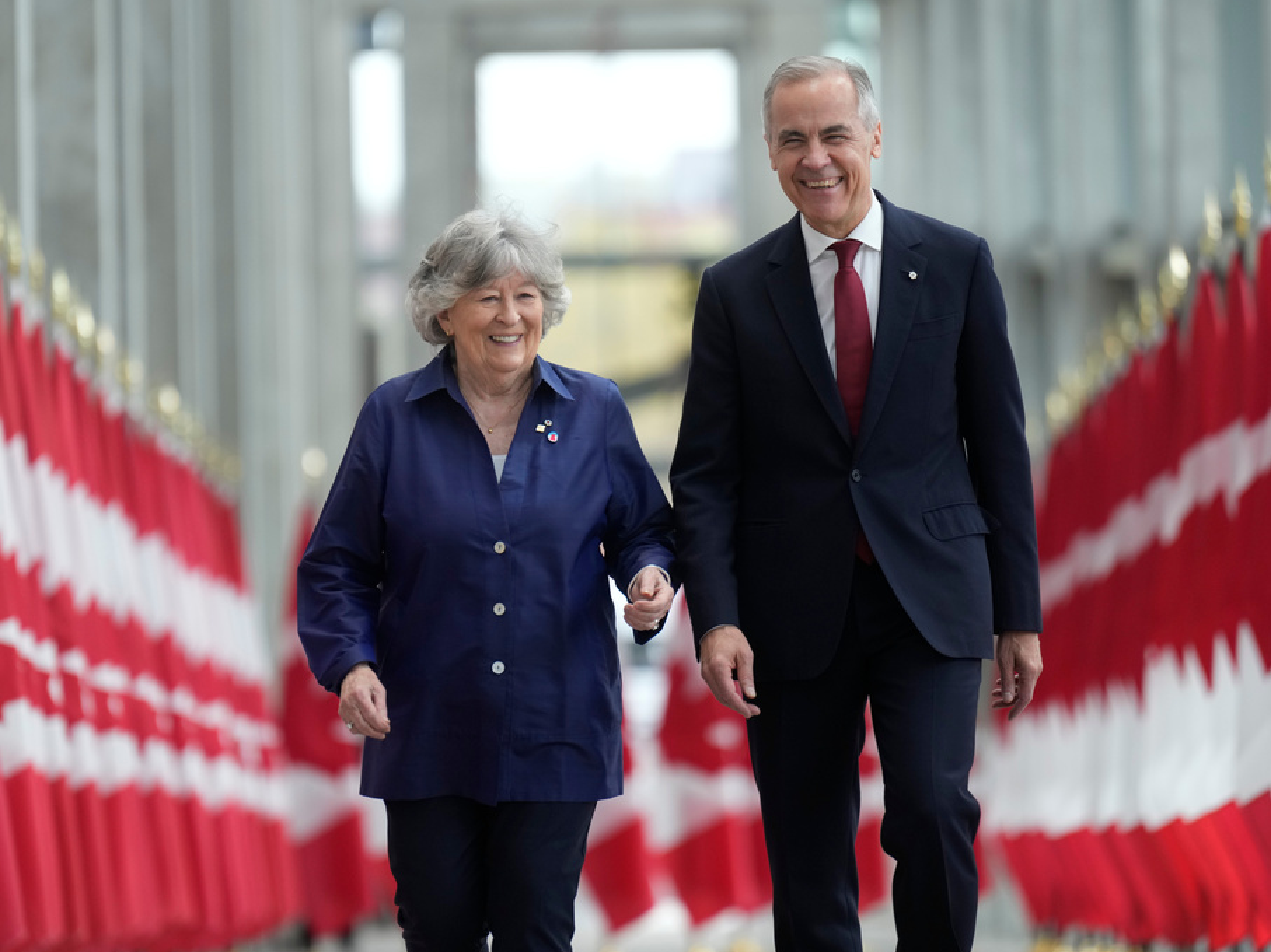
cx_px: 639
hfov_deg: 6.5
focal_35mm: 304
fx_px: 11161
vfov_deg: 4.9
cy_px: 476
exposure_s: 1/500
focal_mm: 280
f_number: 4
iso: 800
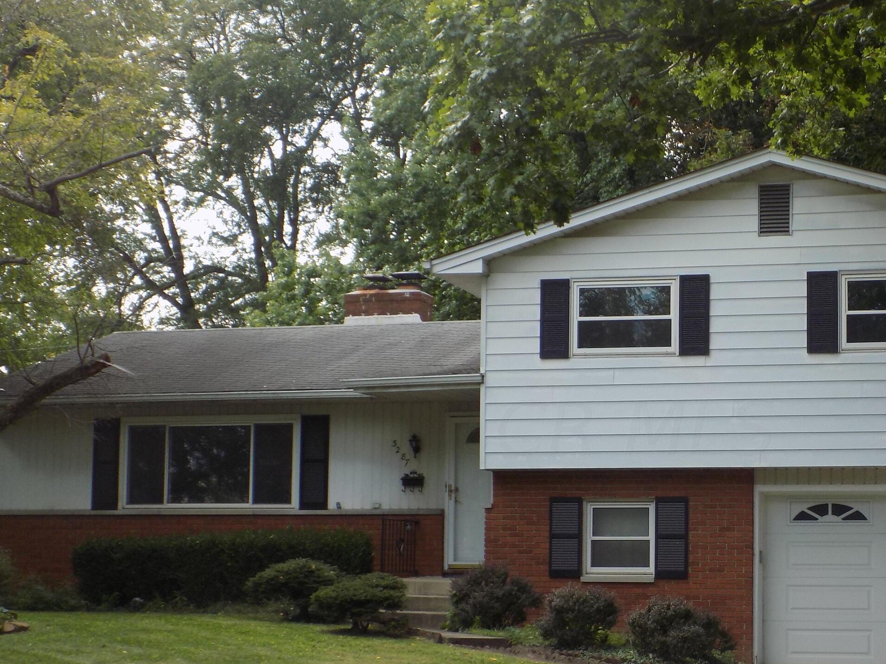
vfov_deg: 20.4
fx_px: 1843
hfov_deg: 26.8
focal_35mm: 72
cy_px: 427
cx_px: 635
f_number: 3.7
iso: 80
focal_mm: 8.1
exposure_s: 1/200
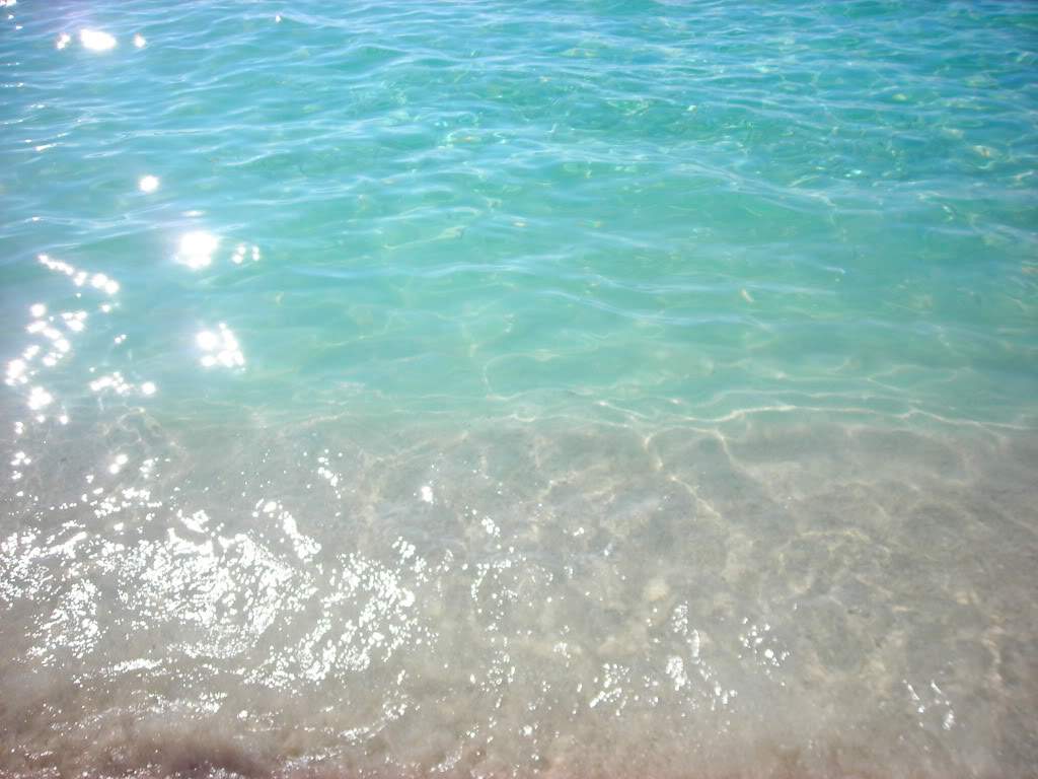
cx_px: 519
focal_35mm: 38
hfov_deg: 49.0
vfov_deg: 37.7
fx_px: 1139
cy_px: 390
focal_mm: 6.3
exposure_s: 1/265
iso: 50
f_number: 6.4
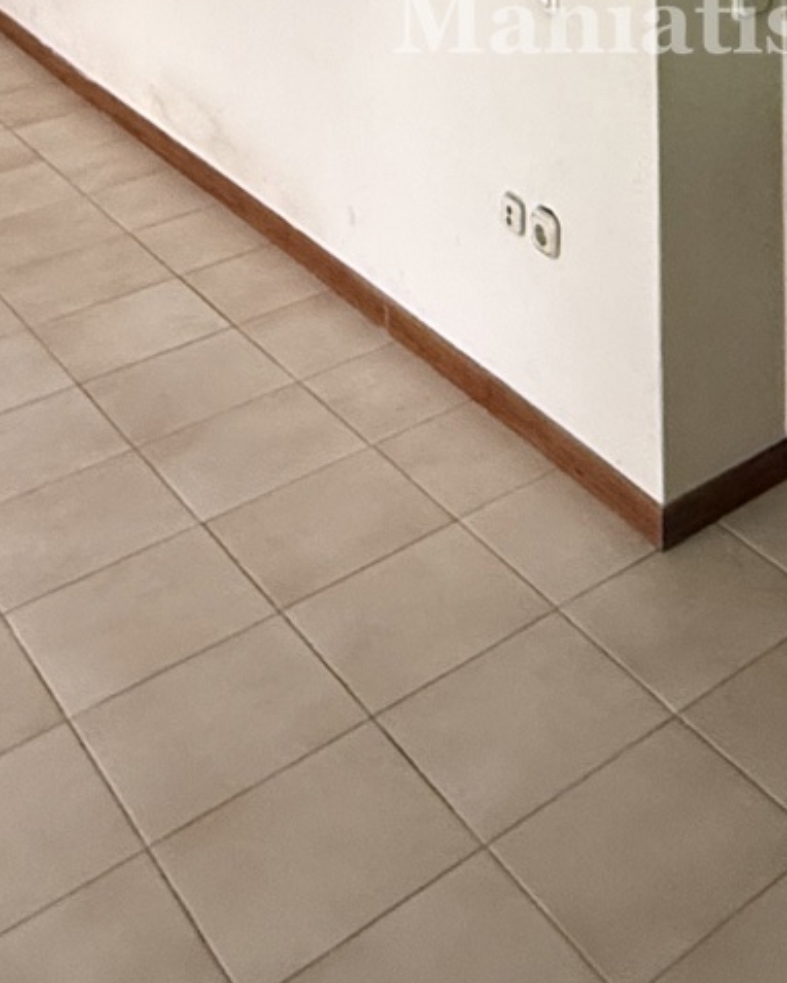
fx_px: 1600
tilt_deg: -2.5
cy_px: -425
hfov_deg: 25.3
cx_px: 906
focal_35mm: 55
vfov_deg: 26.5
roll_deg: -0.3
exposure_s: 1/72
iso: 320
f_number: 2.2
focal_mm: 2.22
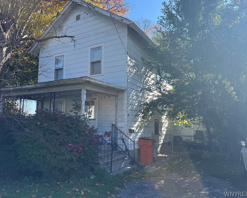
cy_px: 96
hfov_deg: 66.0
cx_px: 115
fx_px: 190
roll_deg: -0.1
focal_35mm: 26
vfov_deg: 54.9
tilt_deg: +7.4
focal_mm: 6.76
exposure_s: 1/1678
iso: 80
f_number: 1.78
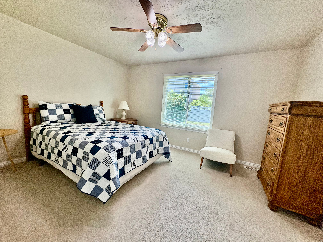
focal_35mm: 14
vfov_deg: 85.7
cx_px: 162
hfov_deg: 102.1
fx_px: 131
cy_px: 121
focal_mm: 2.22
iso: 125
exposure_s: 1/120
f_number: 2.2
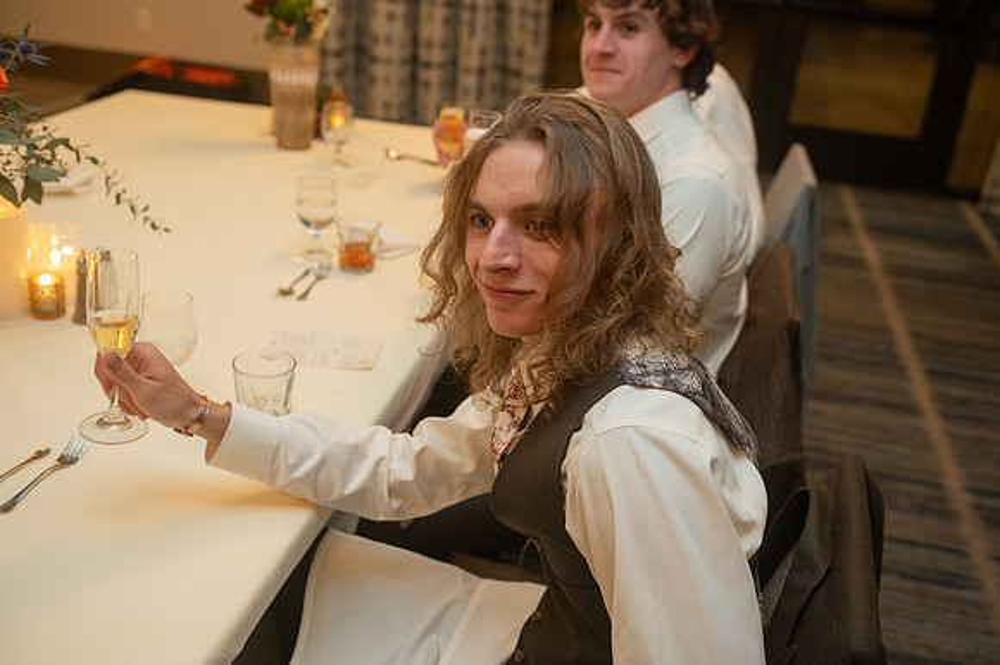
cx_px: 500
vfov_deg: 35.0
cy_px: 332
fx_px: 1055
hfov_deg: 50.7
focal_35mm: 38
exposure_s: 1/200
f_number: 4
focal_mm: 38
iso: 3200
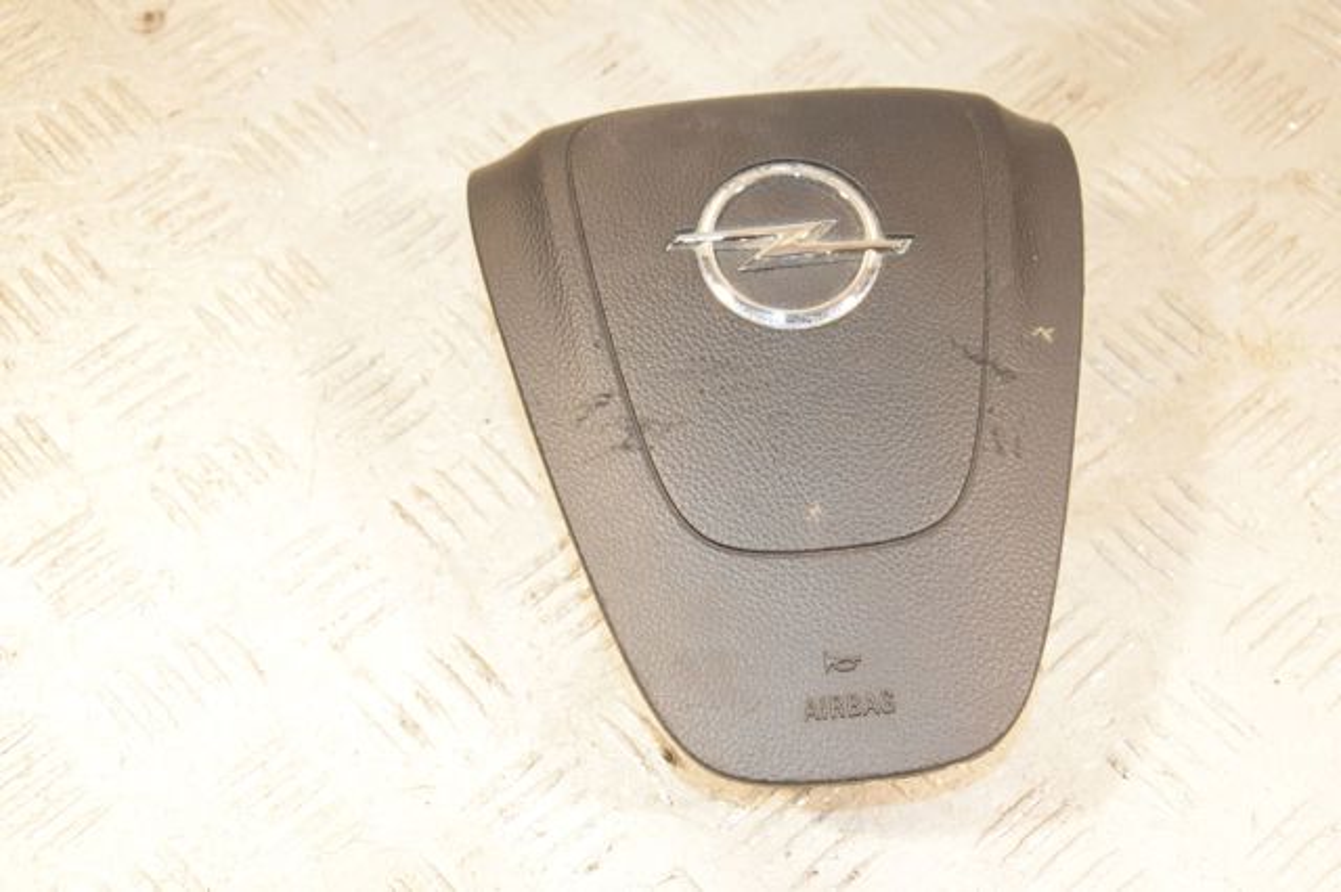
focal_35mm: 60
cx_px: 670
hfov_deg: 33.4
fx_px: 2234
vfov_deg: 22.6
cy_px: 446
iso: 1600
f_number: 6.3
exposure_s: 1/200
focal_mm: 40
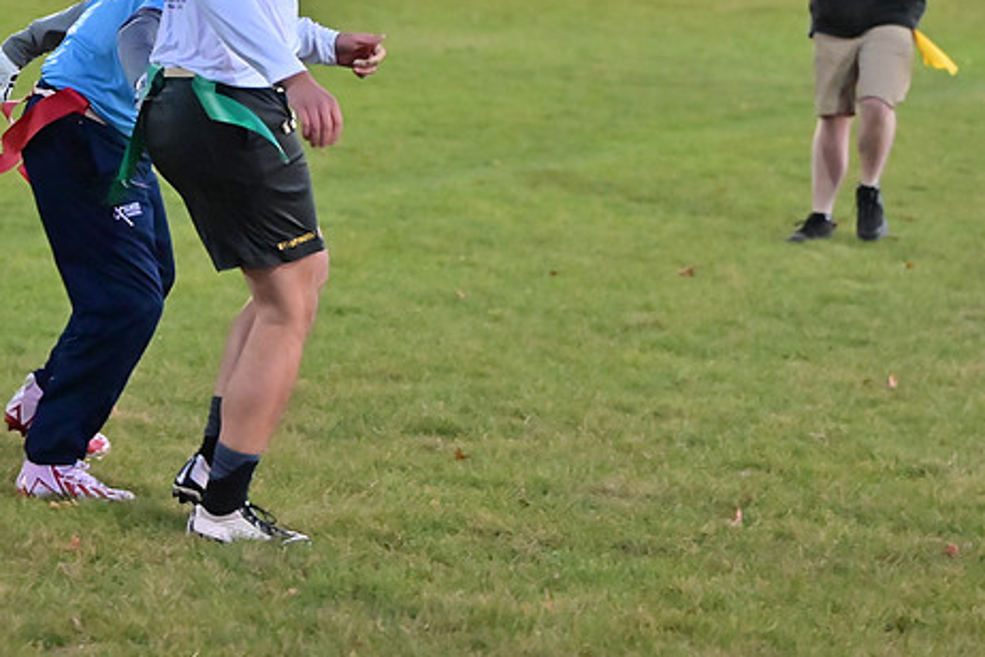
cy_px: 315
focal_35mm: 197
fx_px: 5390
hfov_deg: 10.4
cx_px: 475
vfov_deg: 7.0
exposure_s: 1/640
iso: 6400
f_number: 4
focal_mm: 105
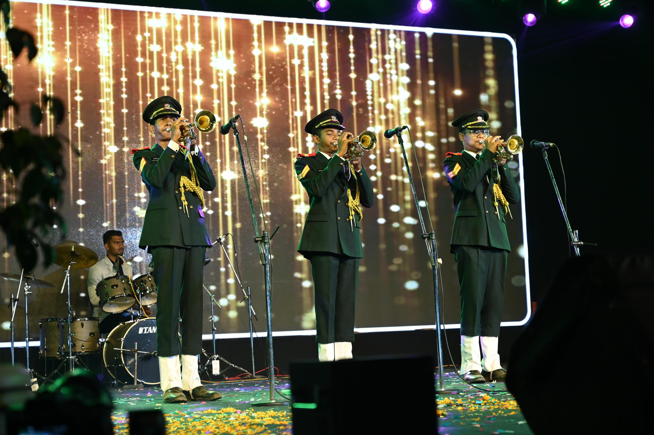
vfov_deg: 19.4
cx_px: 327
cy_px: 218
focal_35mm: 70
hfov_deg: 28.9
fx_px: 1271
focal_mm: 70
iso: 640
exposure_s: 1/80
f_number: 5.6
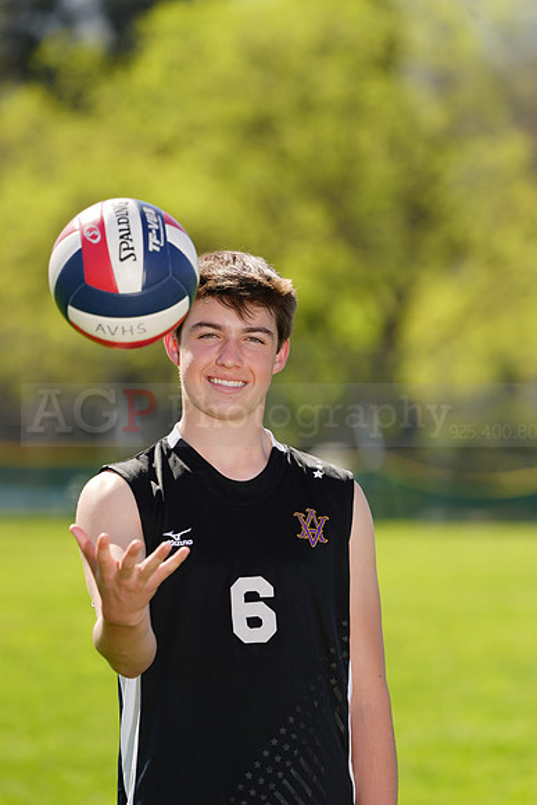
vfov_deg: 6.7
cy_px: 402
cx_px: 268
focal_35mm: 306
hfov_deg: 4.5
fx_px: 6842
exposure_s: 1/200
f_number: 6.3
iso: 64
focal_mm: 306
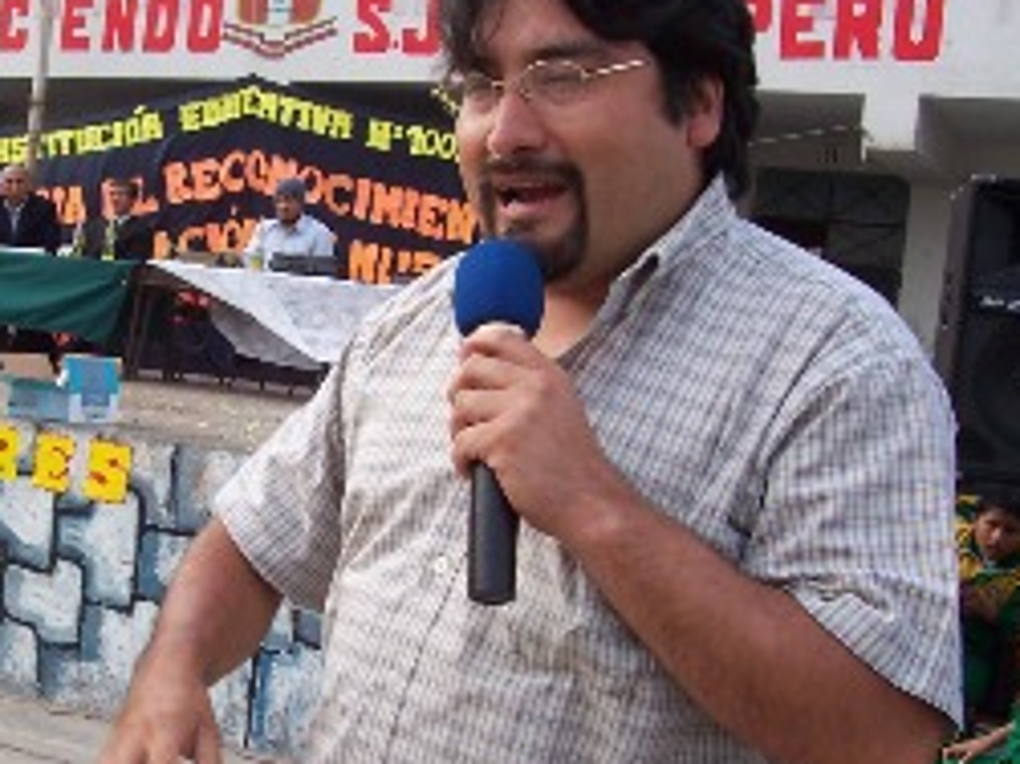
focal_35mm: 59
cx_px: 228
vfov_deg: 24.7
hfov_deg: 32.0
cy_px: 488
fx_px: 1738
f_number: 5.6
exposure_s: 1/125
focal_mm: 5.6
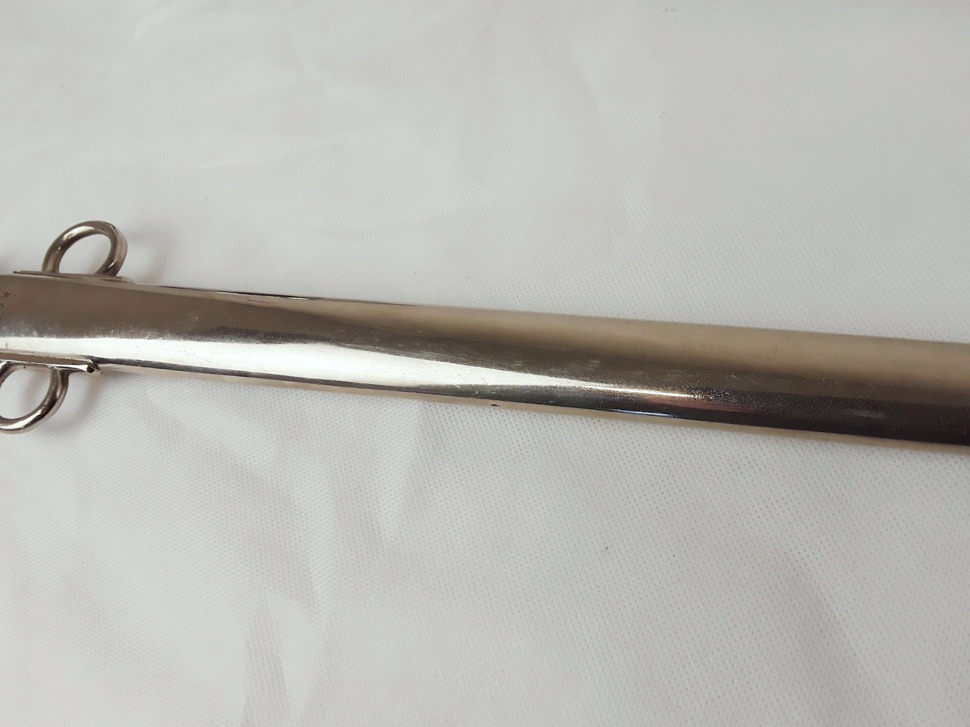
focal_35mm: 27
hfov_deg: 65.3
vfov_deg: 51.4
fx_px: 757
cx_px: 485
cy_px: 364
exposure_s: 1/100
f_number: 1.9
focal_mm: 2.91
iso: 40
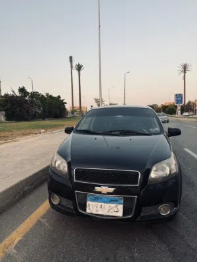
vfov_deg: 71.6
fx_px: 182
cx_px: 98
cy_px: 131
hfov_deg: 56.8
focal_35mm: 24
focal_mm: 6.86
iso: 64
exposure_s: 1/227
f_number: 1.78
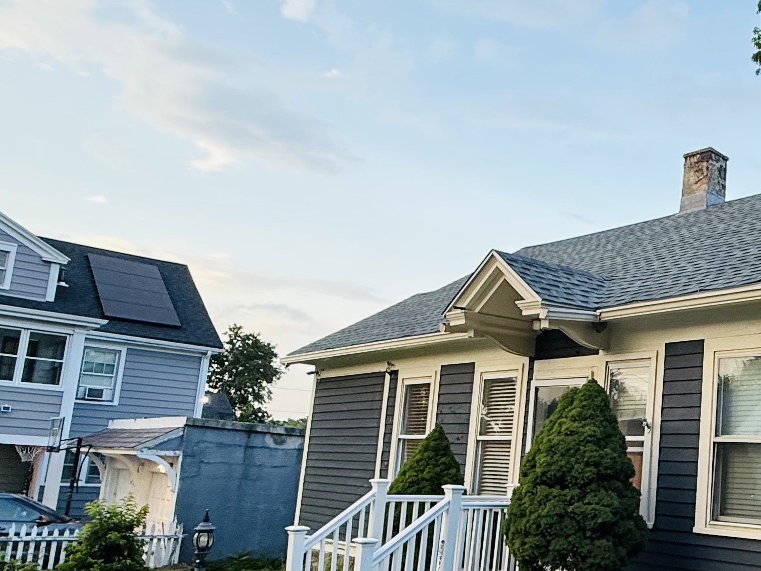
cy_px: 357
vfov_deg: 38.4
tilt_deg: +10.7
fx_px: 813
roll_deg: -1.4
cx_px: 718
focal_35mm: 37
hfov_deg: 44.5
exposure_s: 1/99
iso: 100
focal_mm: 2.22
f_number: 2.2
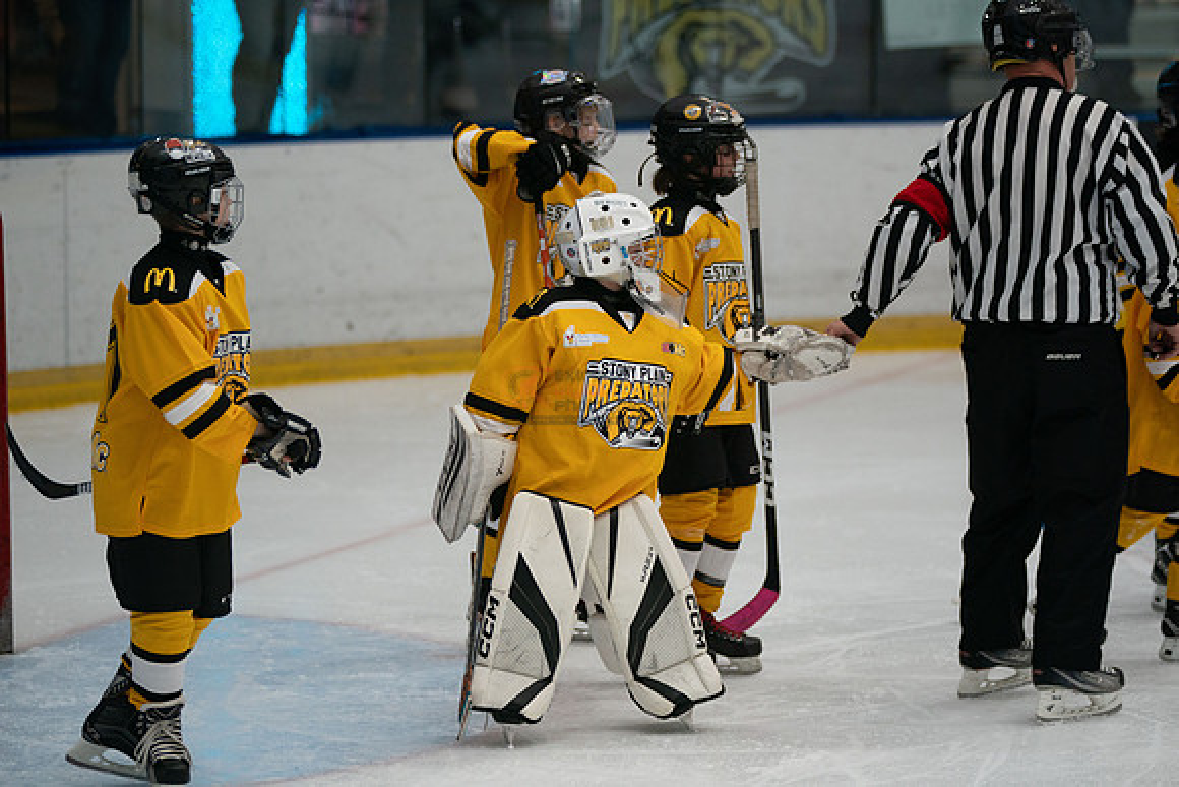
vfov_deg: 8.3
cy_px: 394
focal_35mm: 166
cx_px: 590
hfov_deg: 12.4
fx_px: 5438
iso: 2500
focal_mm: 166
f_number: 3.2
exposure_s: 1/2000
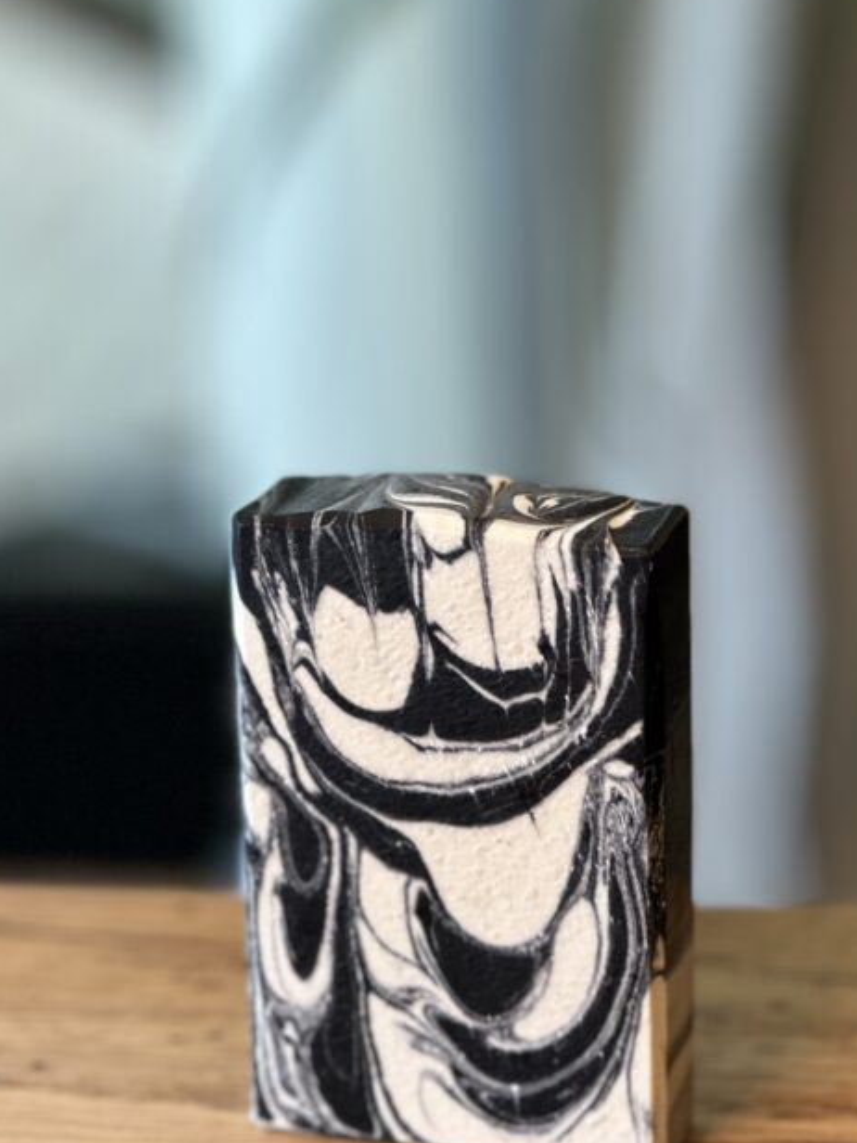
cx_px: 436
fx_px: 4225
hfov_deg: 11.6
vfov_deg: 15.4
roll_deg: +0.7
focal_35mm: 128
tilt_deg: -18.5
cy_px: 687
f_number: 2.8
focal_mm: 9
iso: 125
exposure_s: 1/40
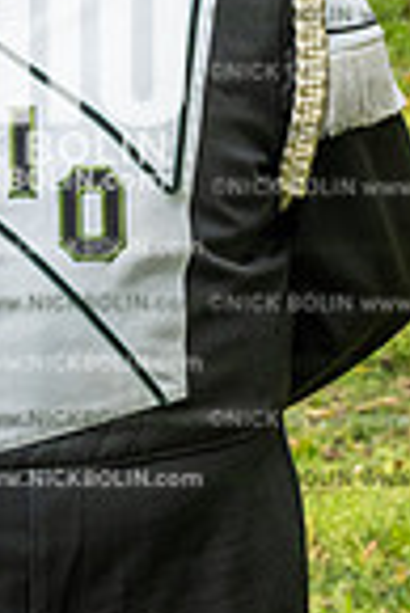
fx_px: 2590
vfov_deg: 13.4
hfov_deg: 9.0
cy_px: 72
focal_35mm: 152
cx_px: 8
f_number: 5.6
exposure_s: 1/640
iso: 1000
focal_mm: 49
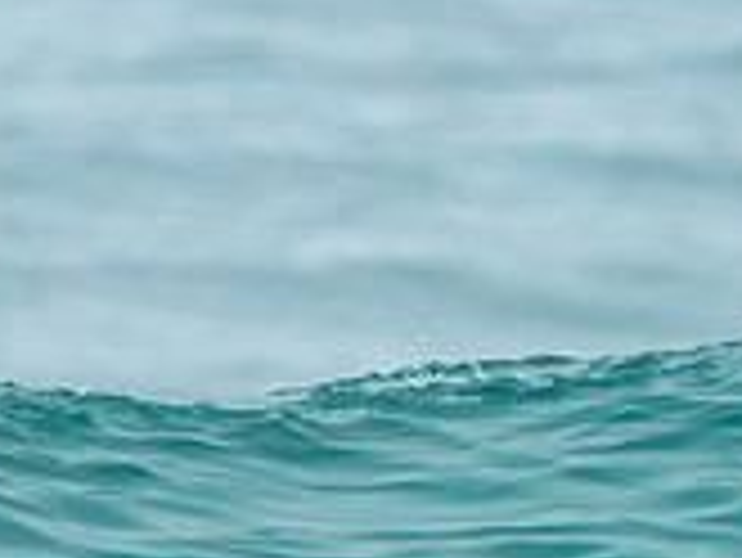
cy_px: 613
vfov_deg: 0.4
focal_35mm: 3336
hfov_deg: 0.6
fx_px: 71560
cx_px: 1189
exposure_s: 1/2500
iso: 1600
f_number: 6.3
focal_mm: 800
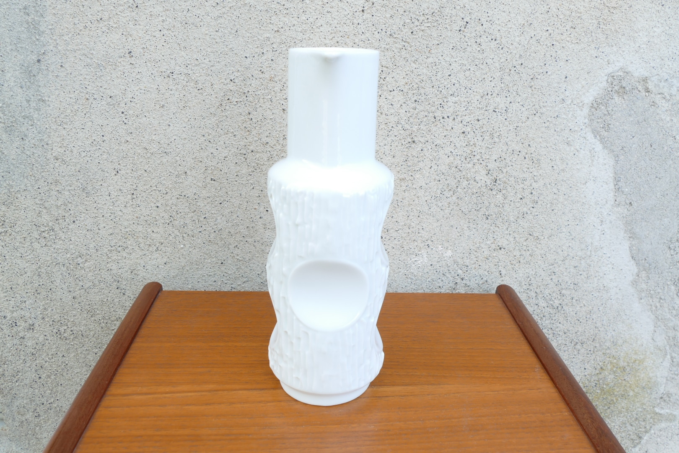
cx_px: 340
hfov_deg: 61.9
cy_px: 226
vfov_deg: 43.6
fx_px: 566
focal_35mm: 30
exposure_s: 1/80
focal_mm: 11.1
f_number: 4
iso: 125
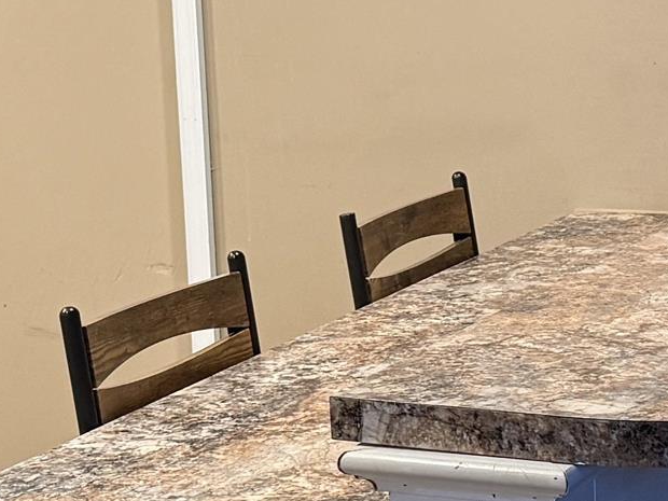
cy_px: 267
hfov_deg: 16.5
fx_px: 2296
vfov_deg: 12.5
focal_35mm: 119
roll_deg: +1.8
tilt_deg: -11.0
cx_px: 502
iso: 250
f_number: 1.78
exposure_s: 1/60
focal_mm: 6.76
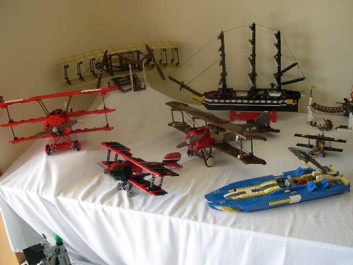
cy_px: 132
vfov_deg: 37.7
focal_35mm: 38
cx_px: 176
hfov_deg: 49.0
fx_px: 388
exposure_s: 1/56.7
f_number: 2.8
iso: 100
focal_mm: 8
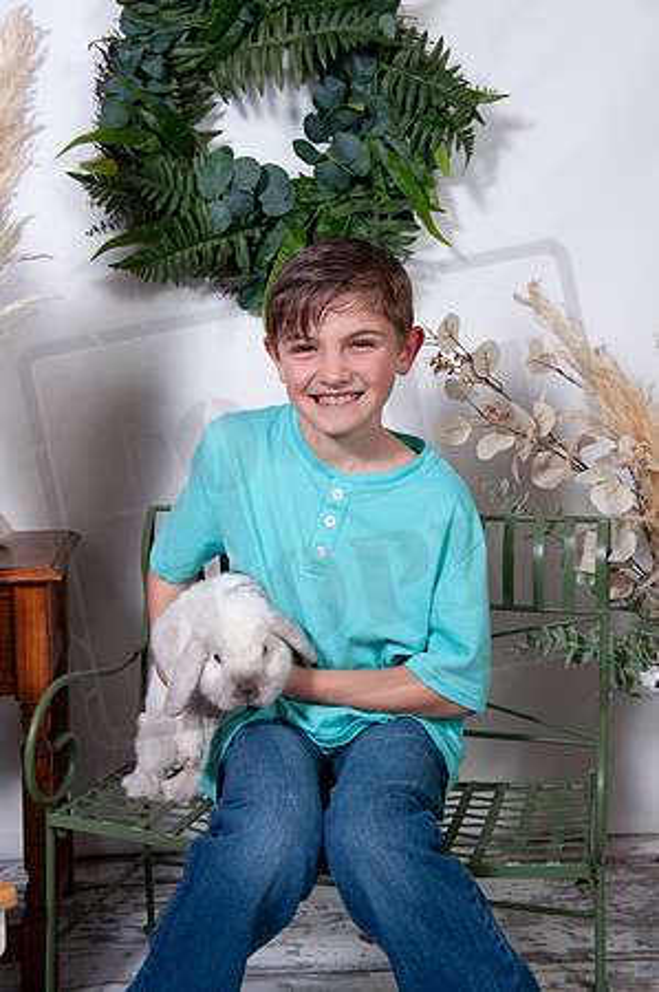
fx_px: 1101
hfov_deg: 33.3
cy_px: 496
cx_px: 330
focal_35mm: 40
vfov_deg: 48.5
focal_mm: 40
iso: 125
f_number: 6.3
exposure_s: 1/80
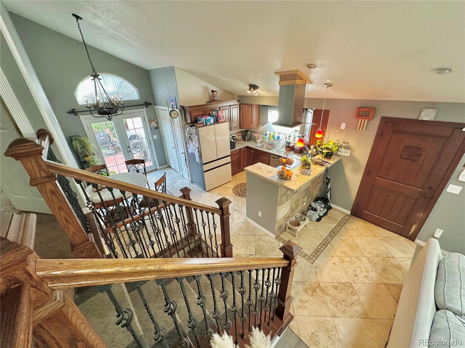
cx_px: 232
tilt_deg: -25.8
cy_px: 174
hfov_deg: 102.1
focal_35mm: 14
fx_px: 188
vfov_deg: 85.7
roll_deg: +1.7
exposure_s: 1/60
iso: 160
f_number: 2.2
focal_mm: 2.22
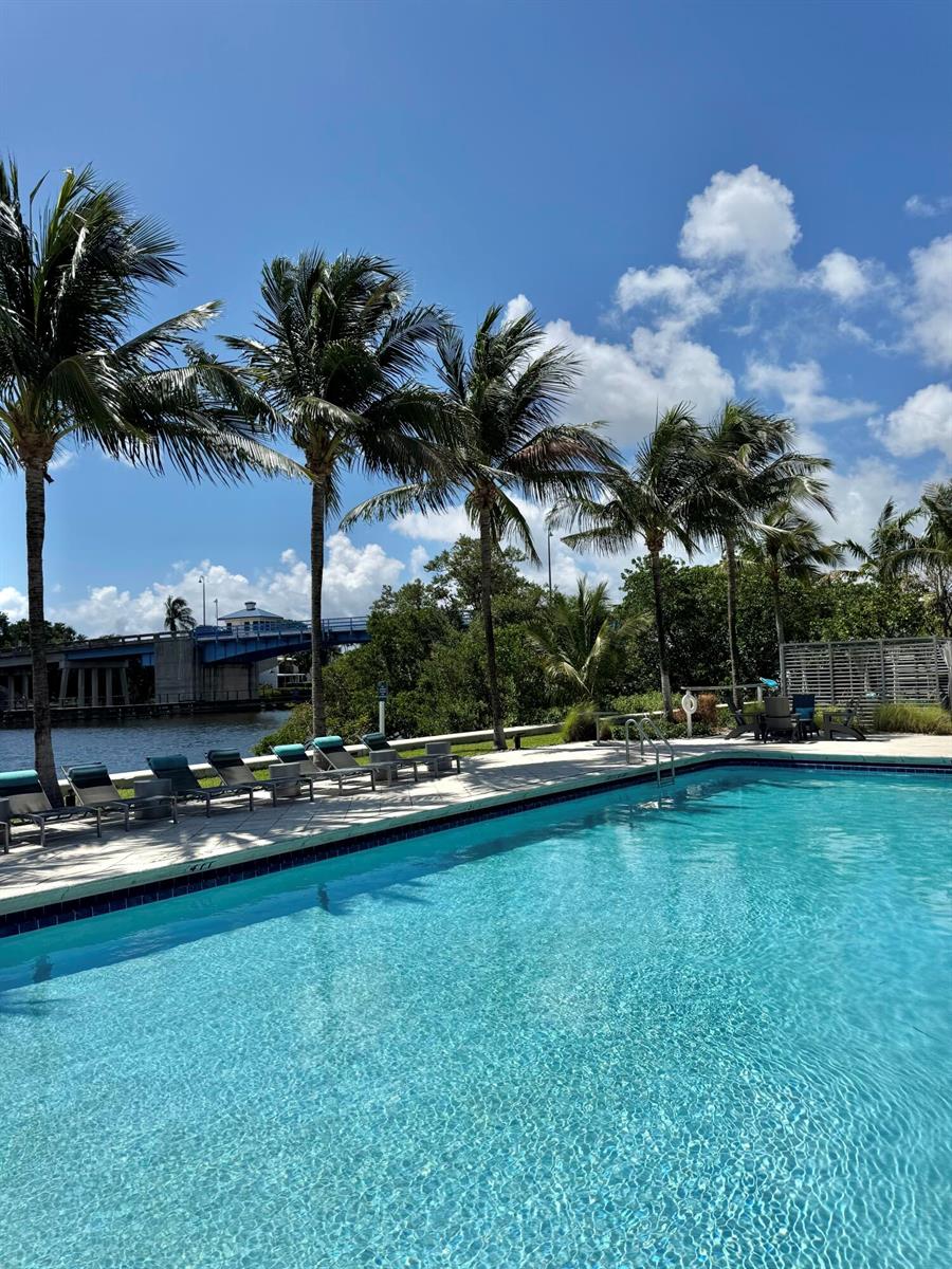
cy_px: 634
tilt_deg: +2.5
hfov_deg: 56.8
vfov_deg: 71.6
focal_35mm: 24
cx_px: 476
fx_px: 880
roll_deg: +2.7
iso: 80
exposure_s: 1/9009
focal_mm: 6.76
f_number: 1.78
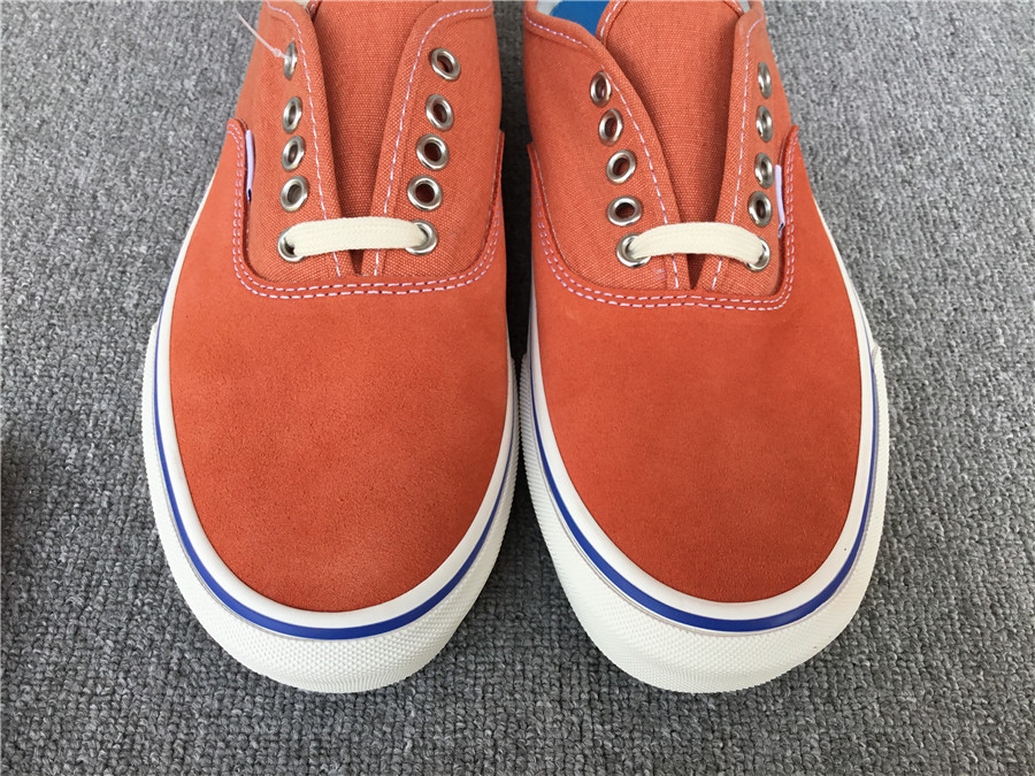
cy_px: 388
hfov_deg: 58.4
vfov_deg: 45.4
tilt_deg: -56.2
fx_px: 927
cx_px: 518
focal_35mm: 31
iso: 25
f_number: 2.4
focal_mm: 3.3
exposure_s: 1/218
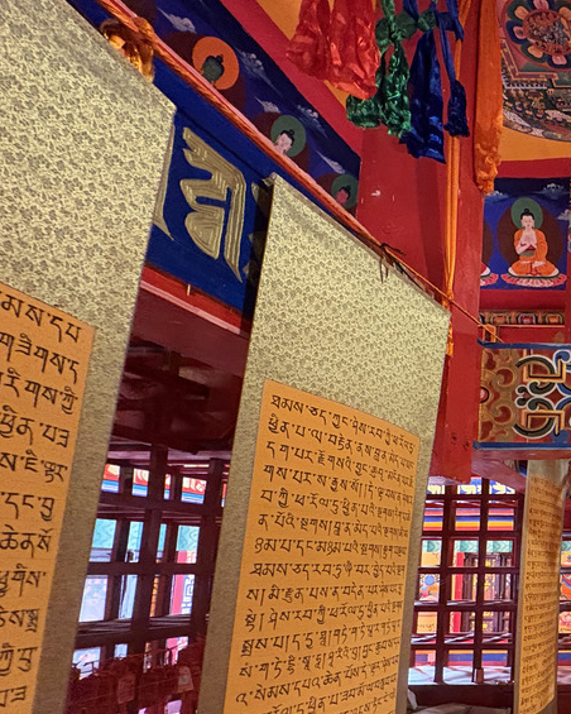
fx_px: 613
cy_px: 495
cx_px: 731
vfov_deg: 58.6
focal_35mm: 29
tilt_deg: +7.1
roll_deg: +0.5
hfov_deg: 35.4
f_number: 2.2
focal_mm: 2.22
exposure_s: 1/50
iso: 800
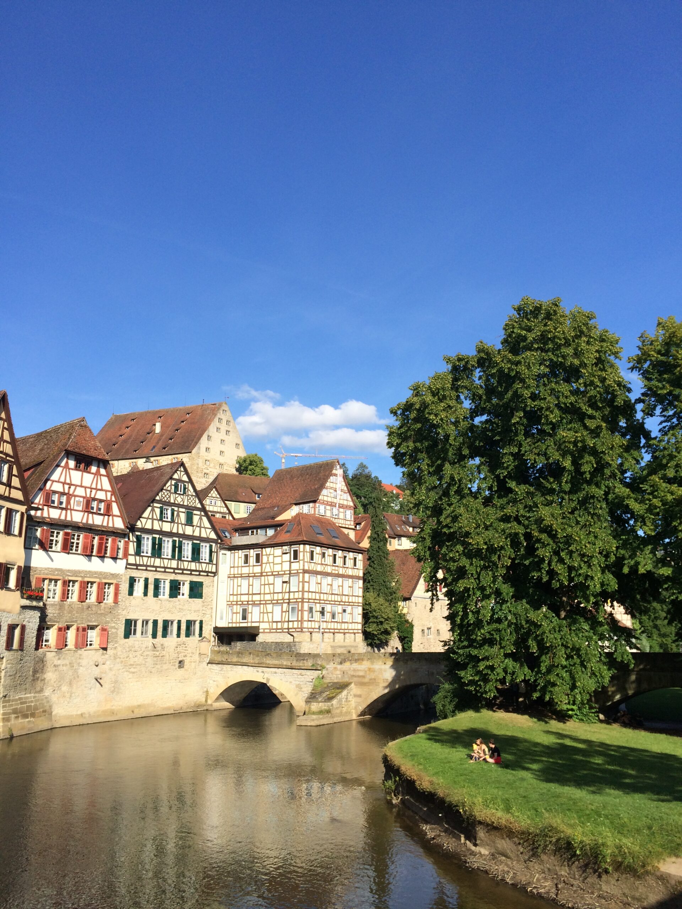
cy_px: 454
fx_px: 762
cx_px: 341
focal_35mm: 29
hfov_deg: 48.2
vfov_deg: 61.7
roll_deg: +1.8
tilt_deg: +11.2
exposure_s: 1/1709
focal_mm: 4.15
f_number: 2.2
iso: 32
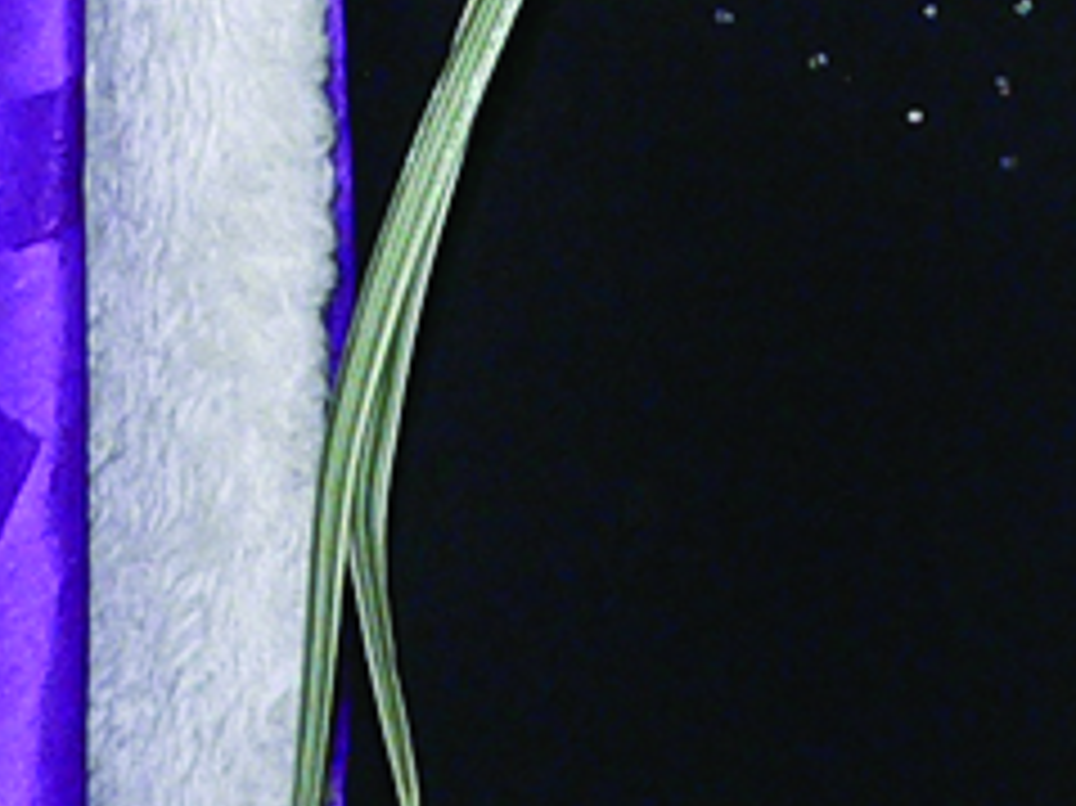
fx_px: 8917
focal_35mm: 287
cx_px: 1038
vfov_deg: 4.9
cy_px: -1662
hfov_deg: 6.9
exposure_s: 1/60
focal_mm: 7.3
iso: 100
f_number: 2.8
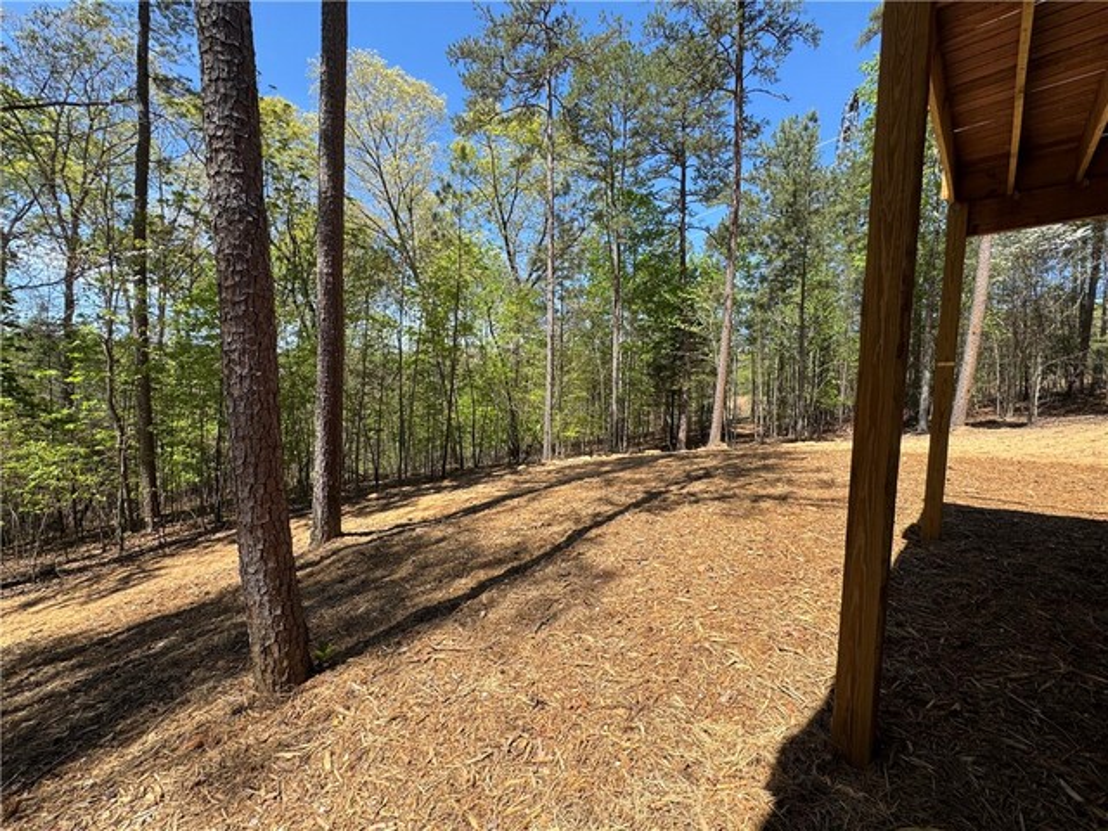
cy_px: 416
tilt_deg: -4.9
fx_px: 448
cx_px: 554
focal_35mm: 14
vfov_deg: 85.7
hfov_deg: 102.1
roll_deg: -0.2
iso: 50
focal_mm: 2.22
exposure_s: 1/804
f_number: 2.2
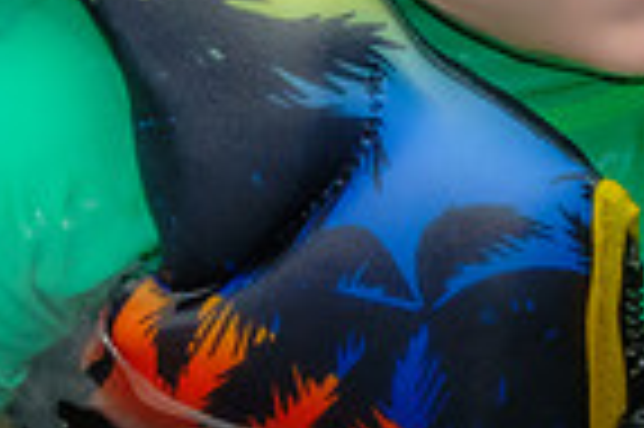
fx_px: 12508
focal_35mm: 700
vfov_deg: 2.0
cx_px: 875
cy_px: -492
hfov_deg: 2.9
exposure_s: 1/1000
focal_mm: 56.39
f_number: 8
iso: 1250
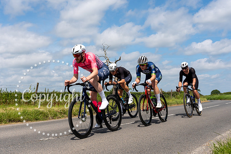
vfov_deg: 28.4
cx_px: 93
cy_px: 83
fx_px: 304
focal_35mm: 47
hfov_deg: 41.4
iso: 100
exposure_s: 1/1250
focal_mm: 35
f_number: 6.3
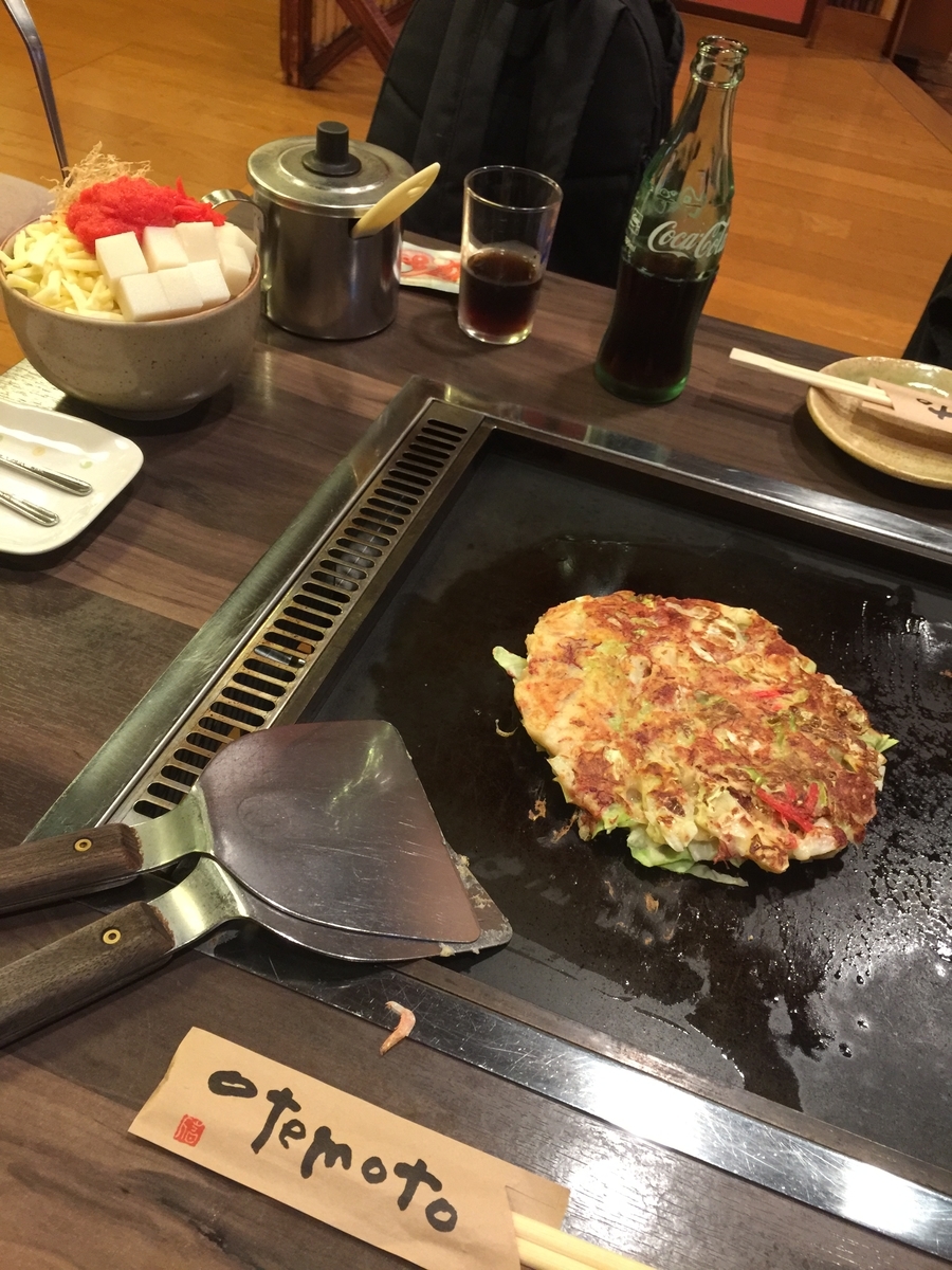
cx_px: 476
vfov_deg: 61.7
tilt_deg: -43.0
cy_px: 635
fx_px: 1063
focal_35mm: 29
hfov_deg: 48.2
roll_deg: -9.1
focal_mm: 4.15
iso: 125
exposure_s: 1/15
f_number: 2.2
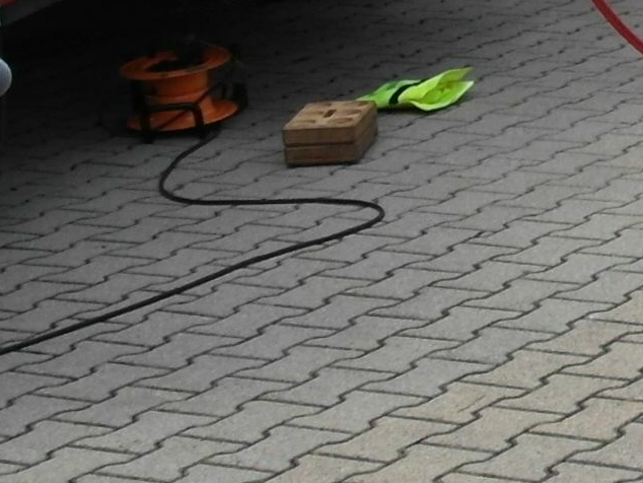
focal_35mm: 138
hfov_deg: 12.9
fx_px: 2564
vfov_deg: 10.6
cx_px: 1173
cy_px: -84
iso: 80
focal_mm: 5.2
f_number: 3.9
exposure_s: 1/250
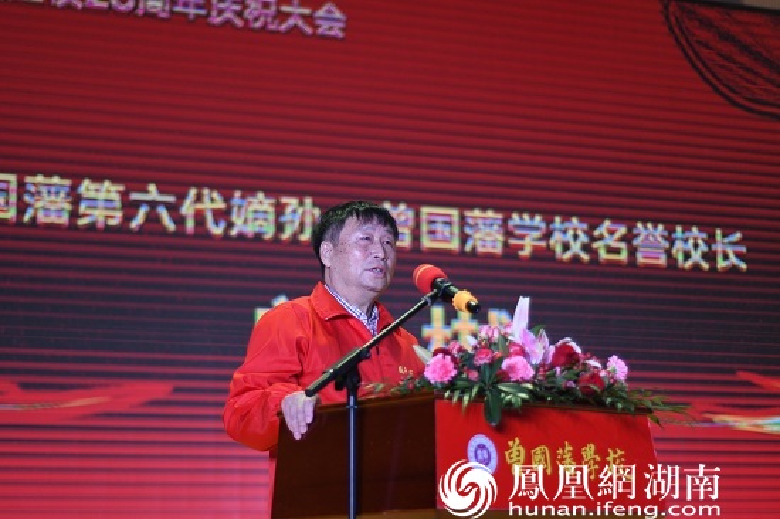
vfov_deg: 18.2
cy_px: 260
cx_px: 390
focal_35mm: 75
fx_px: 1624
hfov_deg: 27.0
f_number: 1.8
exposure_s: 1/1000
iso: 500
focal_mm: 50
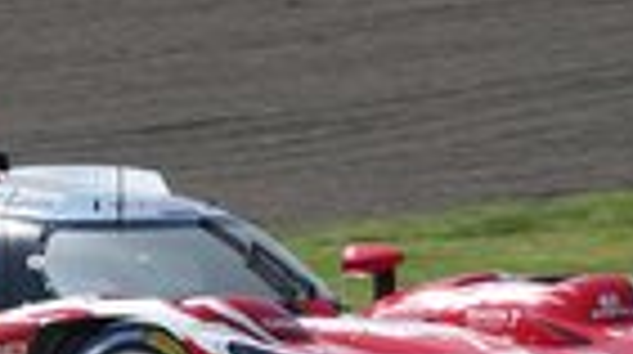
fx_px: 13381
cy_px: 408
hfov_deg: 2.7
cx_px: 18
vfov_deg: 1.5
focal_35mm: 798
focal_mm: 87.11
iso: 125
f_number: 4.5
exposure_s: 1/1000
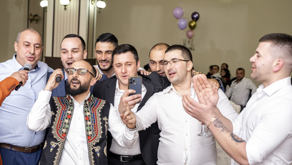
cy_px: 93
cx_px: 105
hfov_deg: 32.2
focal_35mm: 65
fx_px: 504
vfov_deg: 18.6
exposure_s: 1/160
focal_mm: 32.1
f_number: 2.8
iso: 1250
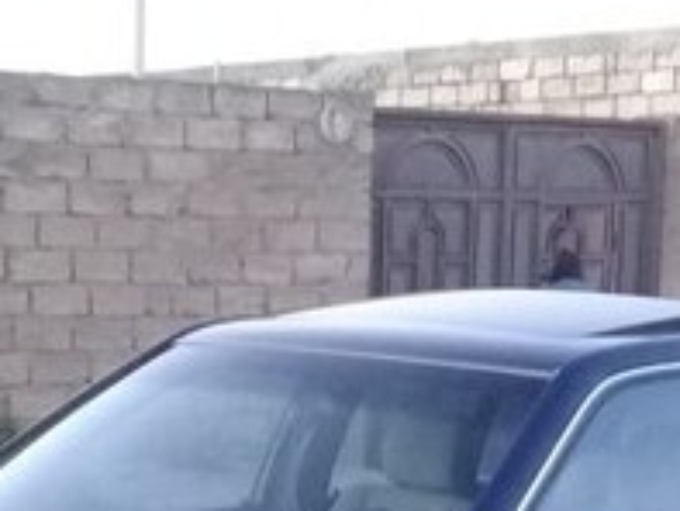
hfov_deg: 18.9
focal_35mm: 104
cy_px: 754
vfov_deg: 13.5
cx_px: 283
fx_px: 2044
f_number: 2.2
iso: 200
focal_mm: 3.3
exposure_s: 1/17
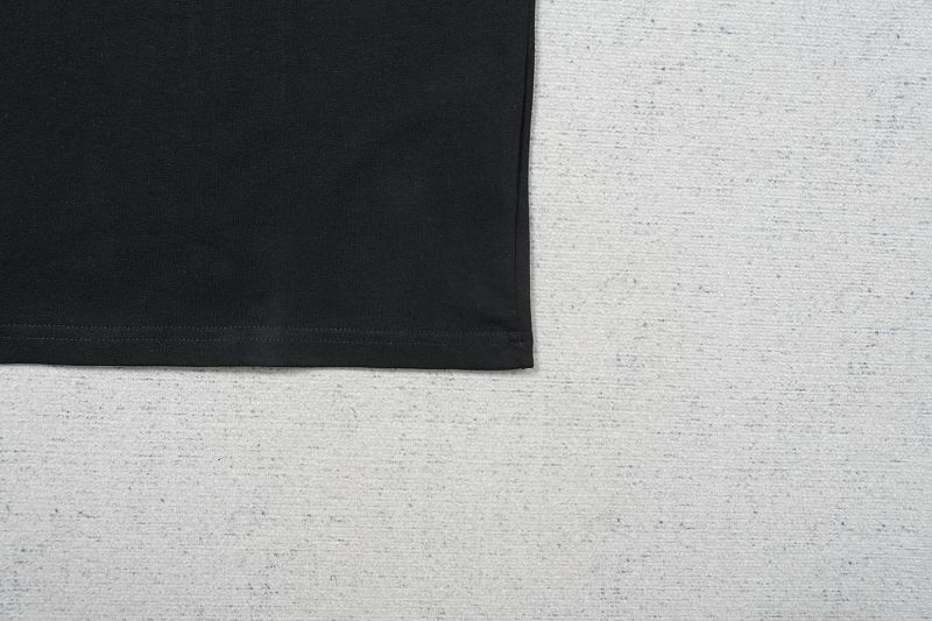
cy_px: 310
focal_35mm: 24
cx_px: 466
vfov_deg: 53.1
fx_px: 621
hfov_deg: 73.8
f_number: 10
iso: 1600
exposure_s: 1/100
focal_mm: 16
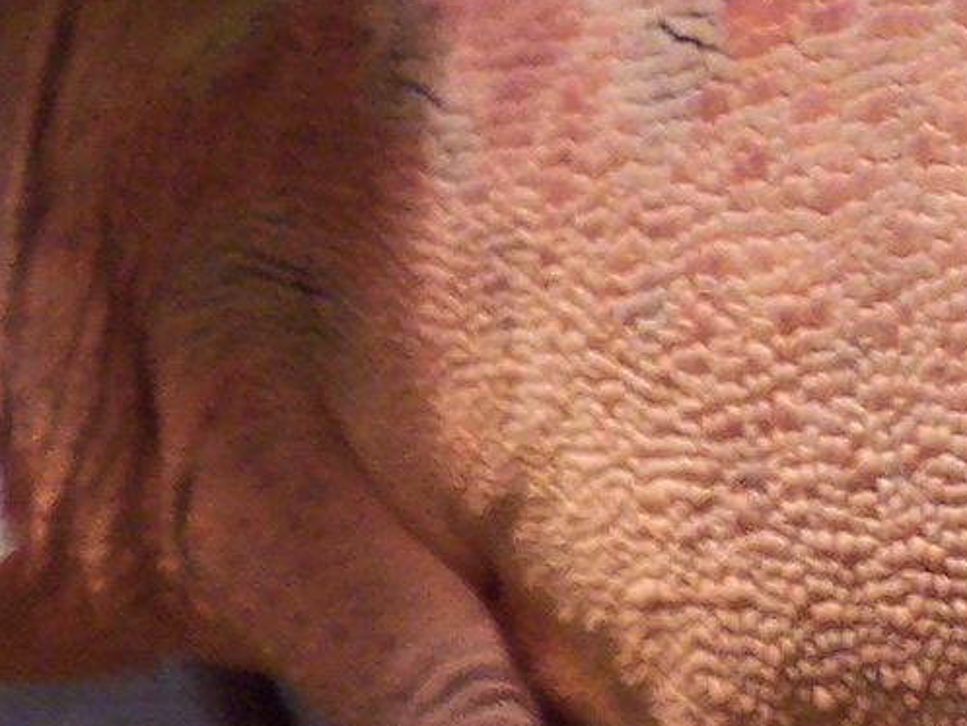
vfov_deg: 5.1
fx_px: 8103
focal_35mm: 290
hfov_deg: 6.8
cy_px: 183
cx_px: 698
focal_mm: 10.8
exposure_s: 1/60
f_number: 4
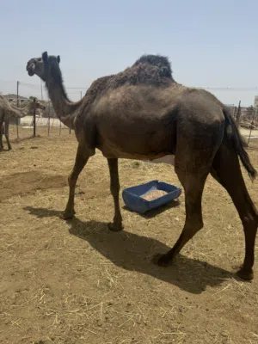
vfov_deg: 71.6
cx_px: 129
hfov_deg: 56.8
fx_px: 239
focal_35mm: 24
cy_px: 172
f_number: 1.78
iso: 80
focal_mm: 6.76
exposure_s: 1/6173
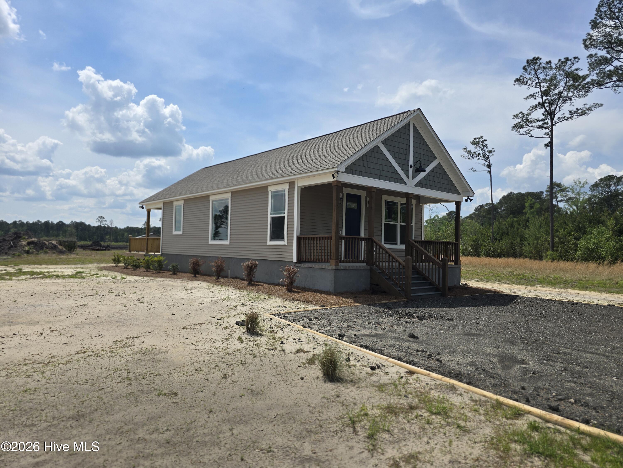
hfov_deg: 73.9
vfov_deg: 58.9
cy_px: 234
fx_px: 414
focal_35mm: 23
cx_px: 312
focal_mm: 6.3
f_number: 1.7
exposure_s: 1/1361
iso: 12
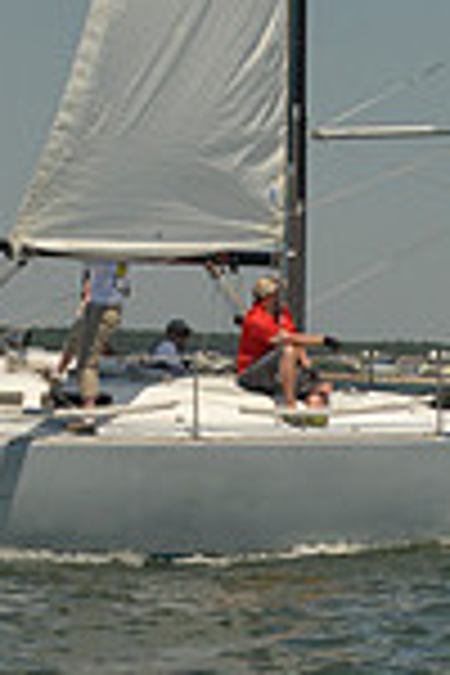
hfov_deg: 5.1
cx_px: 277
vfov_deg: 7.4
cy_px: -432
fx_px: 5081
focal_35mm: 271
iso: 200
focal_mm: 70
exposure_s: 1/800
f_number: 7.1
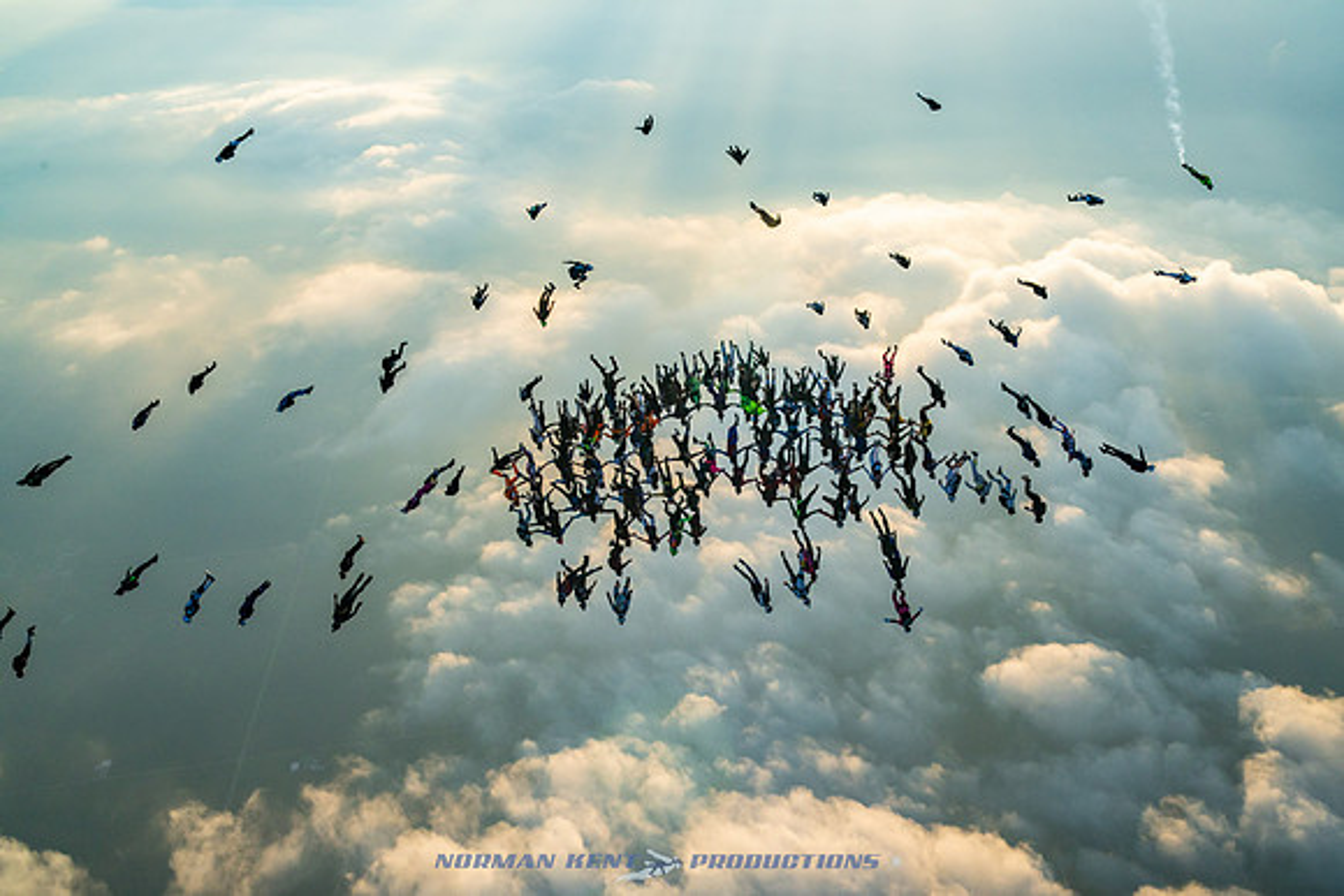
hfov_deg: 37.6
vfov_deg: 25.6
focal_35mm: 53
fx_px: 1972
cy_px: 423
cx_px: 634
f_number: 13
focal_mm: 50
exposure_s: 1/1600
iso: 1250
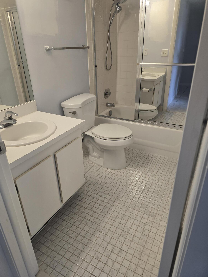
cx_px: 104
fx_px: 184
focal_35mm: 23
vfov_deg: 73.9
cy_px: 138
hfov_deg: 58.9
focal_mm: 6.3
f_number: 1.7
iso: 100
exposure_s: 1/120
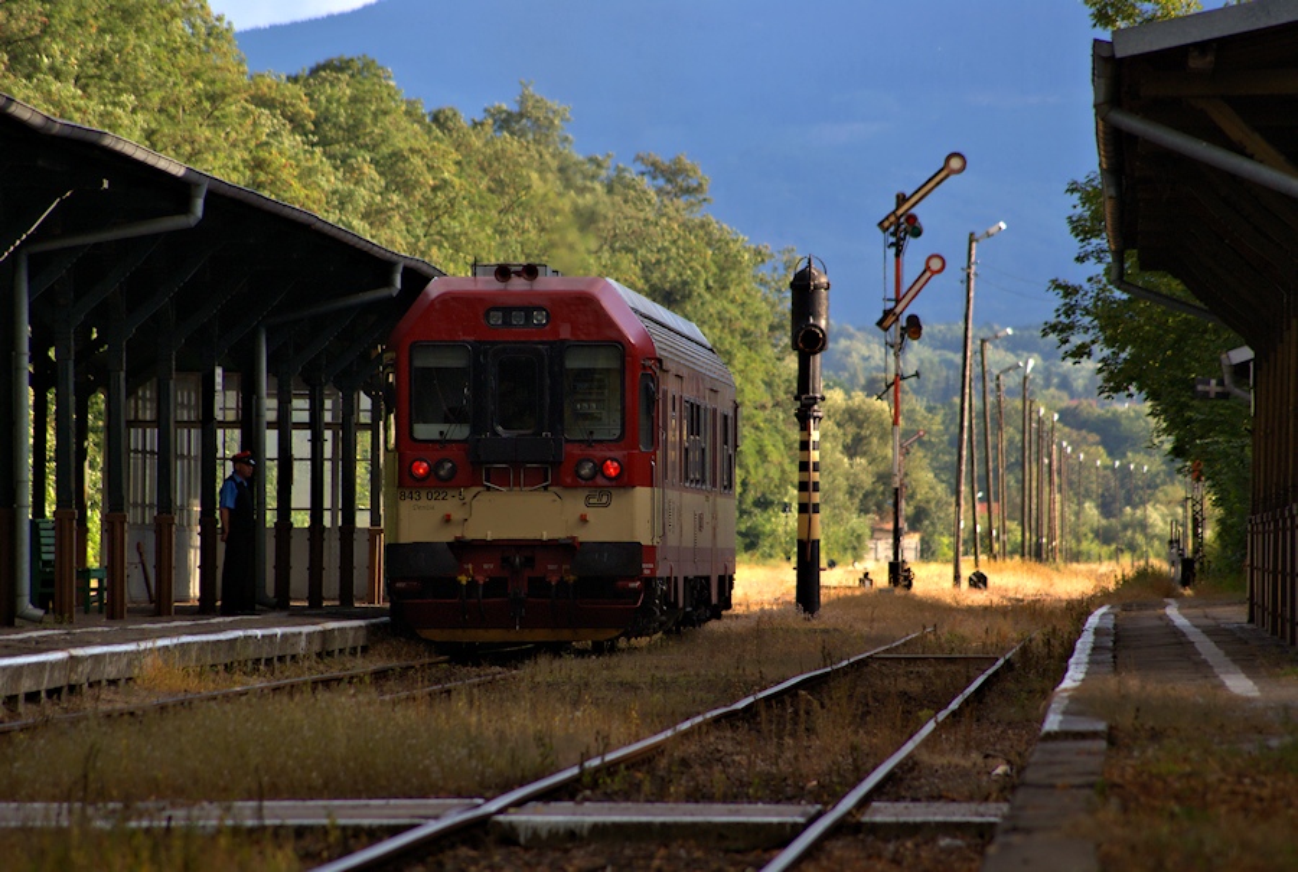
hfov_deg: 6.9
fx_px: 10844
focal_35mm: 300
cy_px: 436
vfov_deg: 4.6
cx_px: 649
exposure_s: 1/320
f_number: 7.1
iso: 200
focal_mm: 200
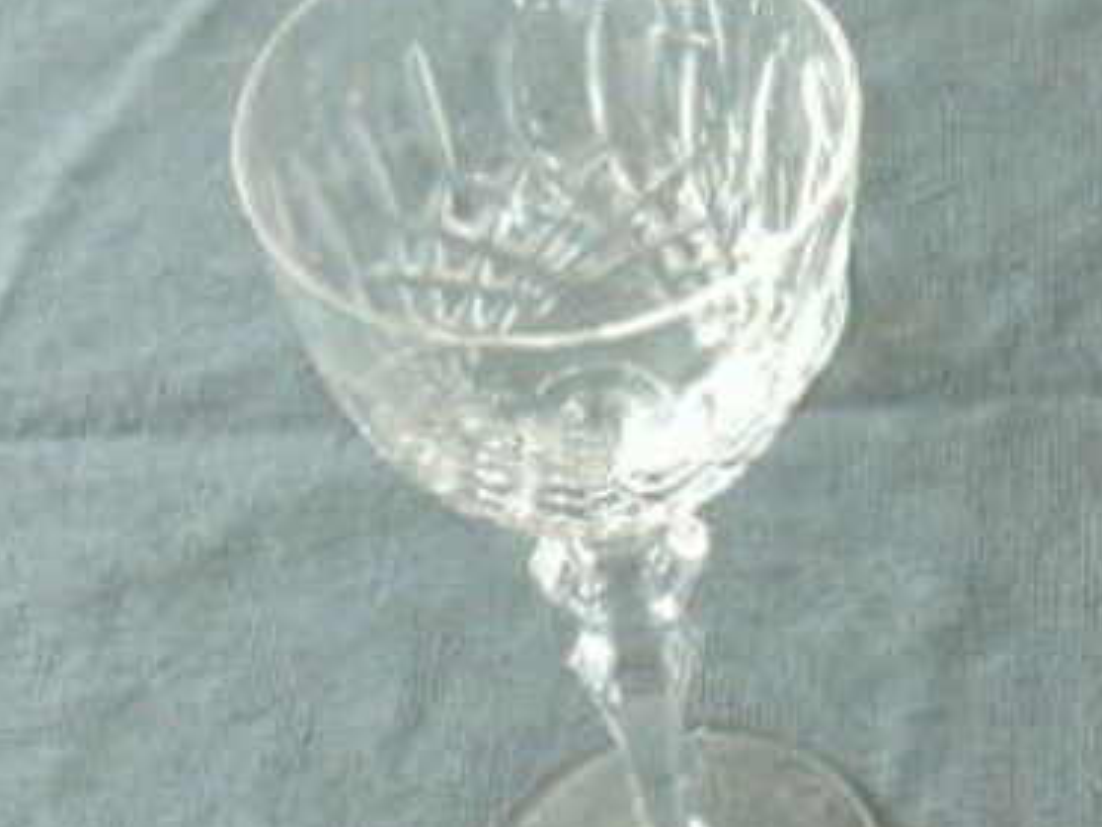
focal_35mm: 113
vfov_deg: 12.9
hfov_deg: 17.0
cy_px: -12
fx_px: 3597
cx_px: 1141
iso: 80
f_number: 3.3
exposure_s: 1/50
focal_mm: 7.6
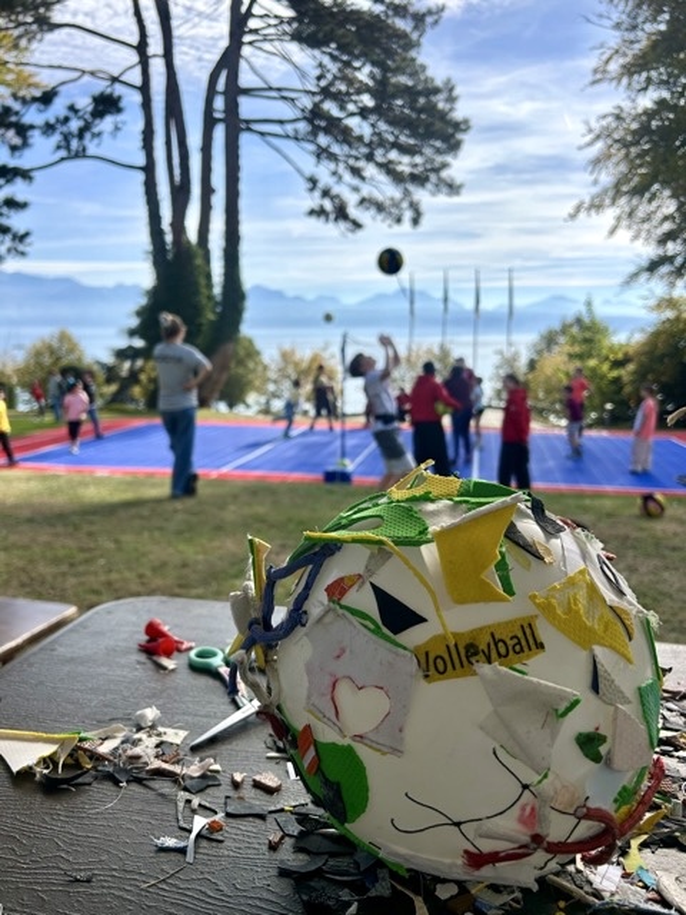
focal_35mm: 26
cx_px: 343
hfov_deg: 53.1
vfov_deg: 67.3
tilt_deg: -9.3
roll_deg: -0.3
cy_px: 458
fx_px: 687
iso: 50
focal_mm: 5.7
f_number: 1.5
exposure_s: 1/4831
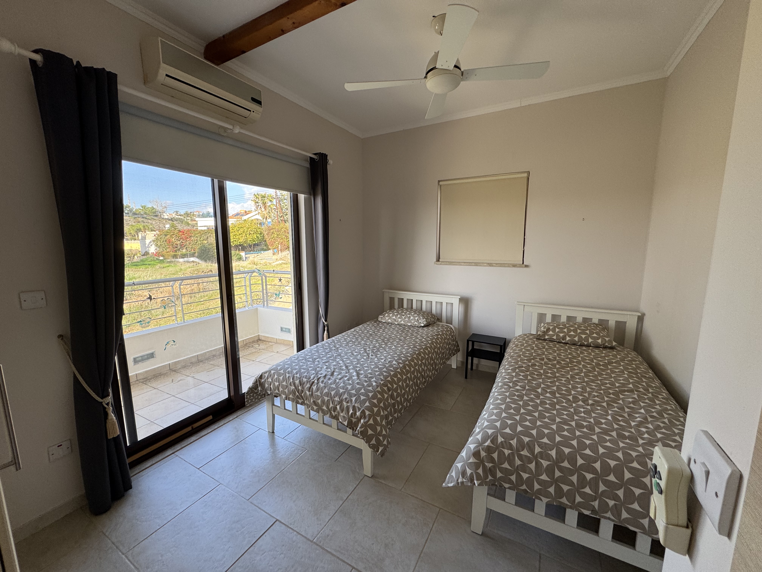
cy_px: 286
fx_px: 308
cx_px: 381
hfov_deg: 102.1
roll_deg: +0.6
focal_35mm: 14
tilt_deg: -8.0
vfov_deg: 85.7
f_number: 2.2
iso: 50
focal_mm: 2.22
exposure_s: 1/99
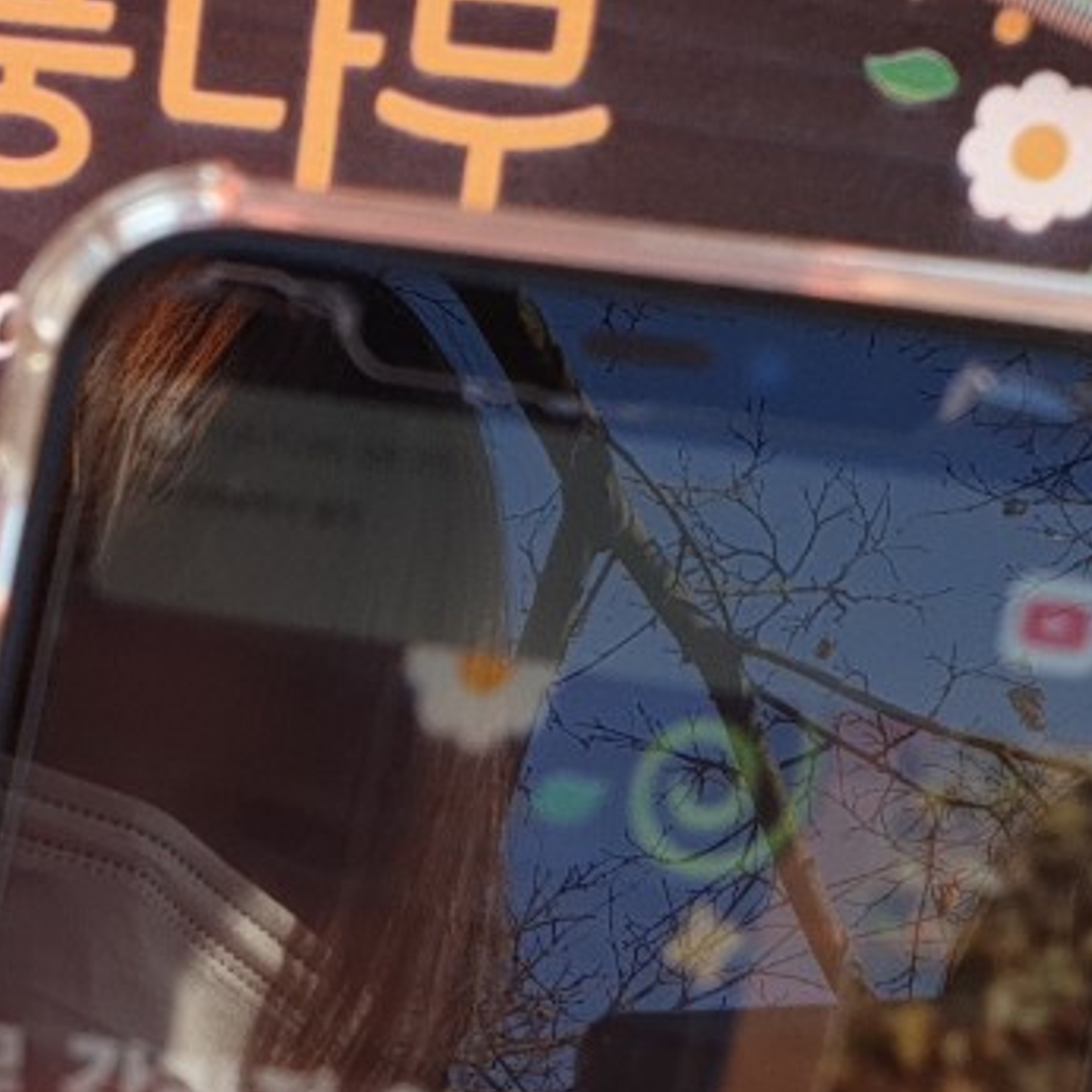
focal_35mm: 85
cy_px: 1161
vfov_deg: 19.6
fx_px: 3034
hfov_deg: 19.9
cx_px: 38
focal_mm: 4.3
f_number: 2.4
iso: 50
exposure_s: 1/294
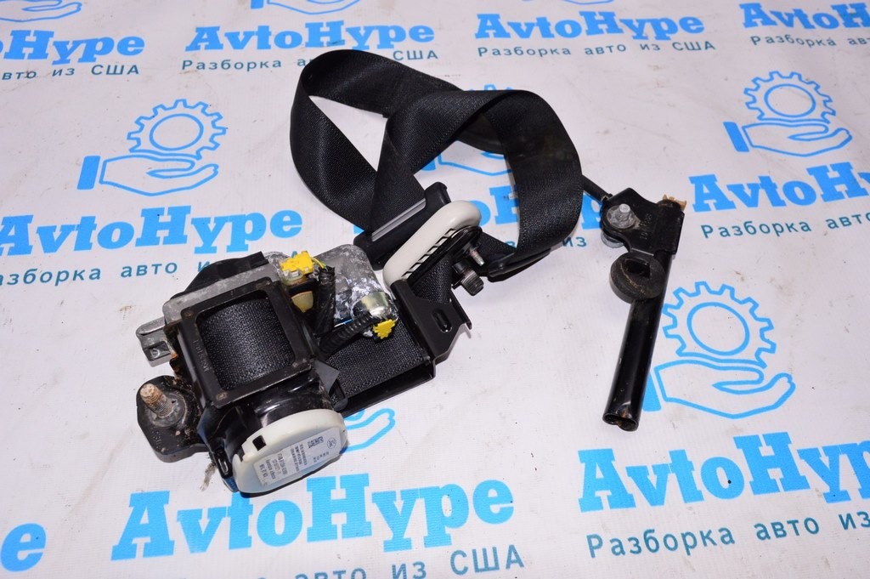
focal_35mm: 30
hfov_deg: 62.0
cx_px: 435
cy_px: 290
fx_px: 724
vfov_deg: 43.5
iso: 1600
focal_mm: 20
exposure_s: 1/200
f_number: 8
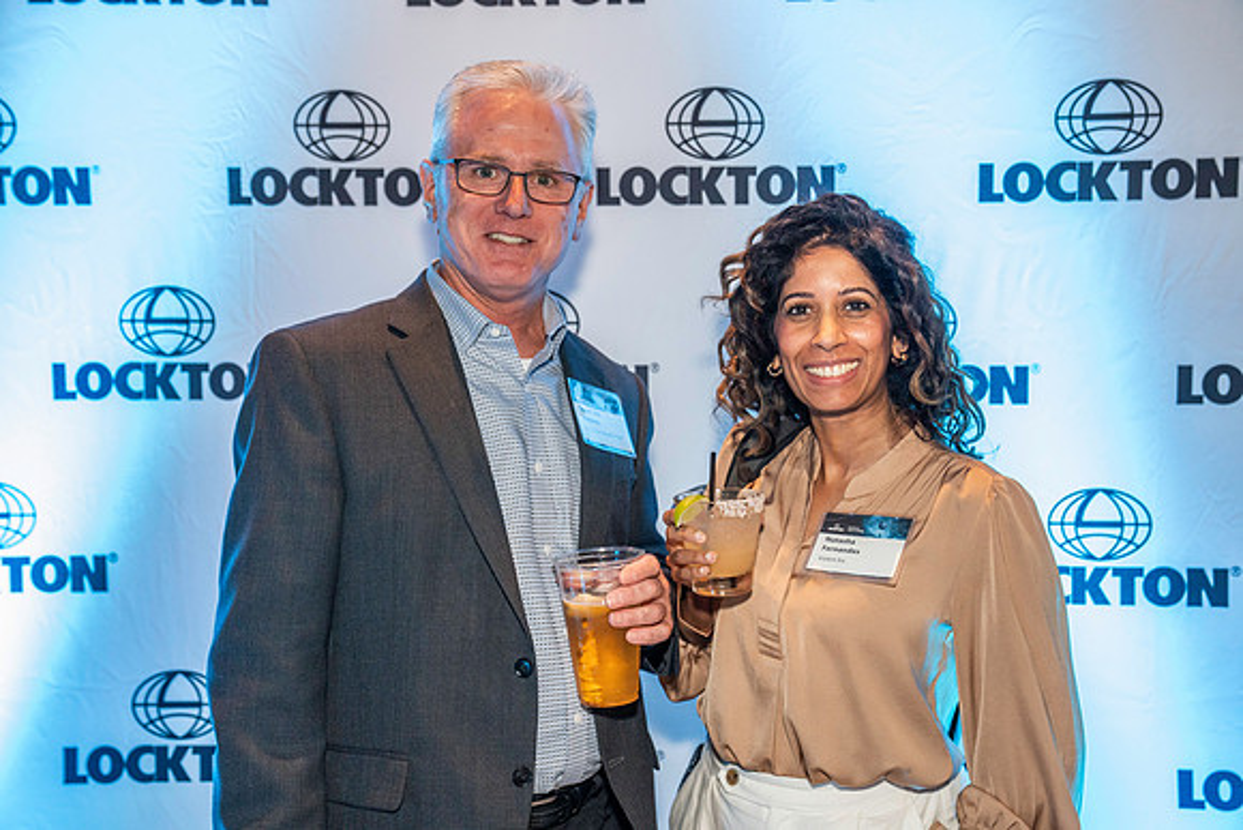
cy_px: 415
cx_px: 622
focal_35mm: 44
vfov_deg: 30.5
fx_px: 1520
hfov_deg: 44.5
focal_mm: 44
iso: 5000
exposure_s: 1/160
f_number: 4
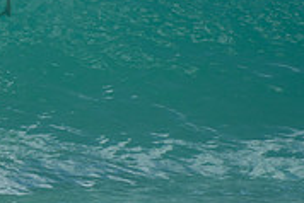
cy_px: -23
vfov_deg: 0.7
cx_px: -169
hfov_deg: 1.1
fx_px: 16522
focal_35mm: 1955
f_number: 5.6
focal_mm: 400
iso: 200
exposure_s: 1/1250
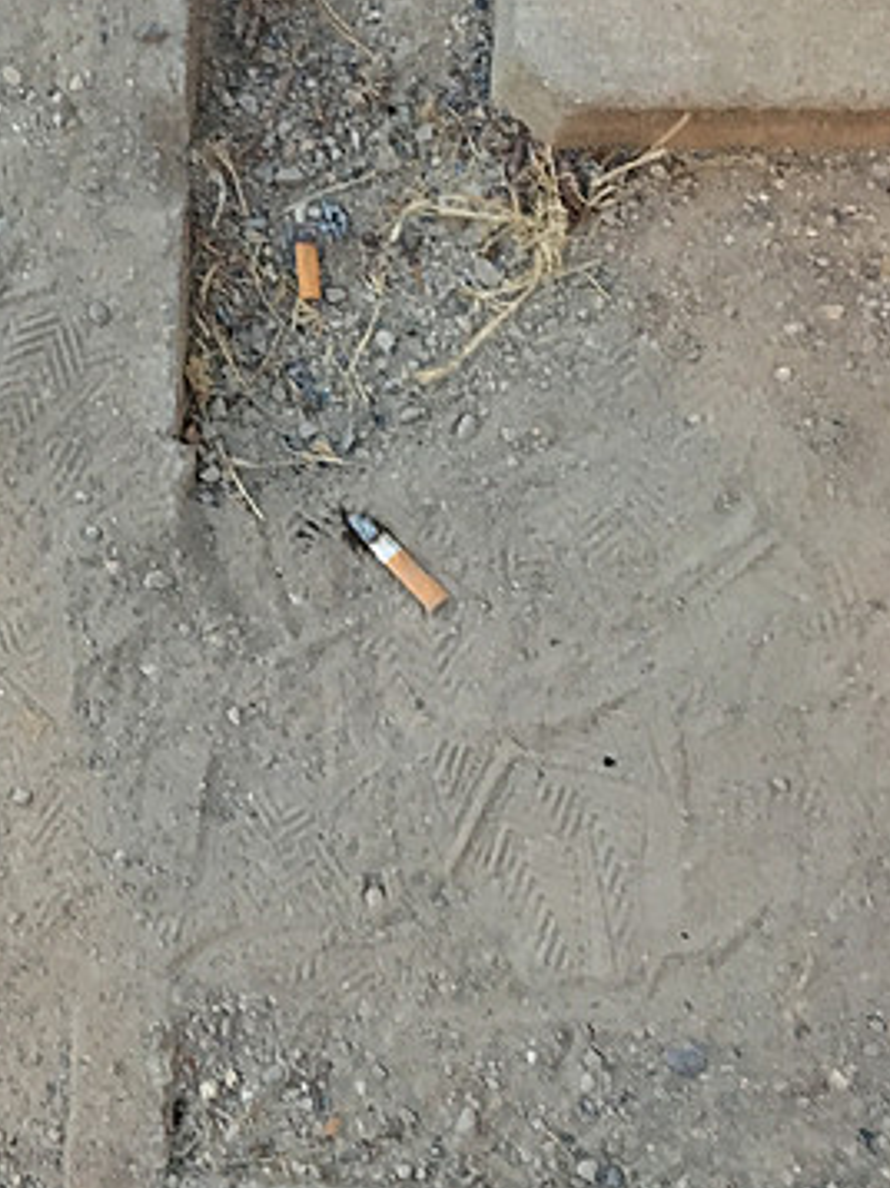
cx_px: 194
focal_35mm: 47
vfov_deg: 40.4
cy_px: 548
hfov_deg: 30.2
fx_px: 1613
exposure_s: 1/15
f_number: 2.2
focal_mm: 4.15
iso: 500
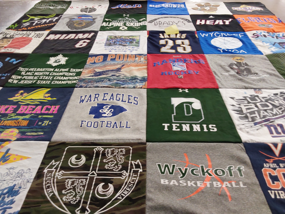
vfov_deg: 49.7
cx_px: 142
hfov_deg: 63.4
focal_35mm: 28
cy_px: 107
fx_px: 231
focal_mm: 2.91
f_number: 1.9
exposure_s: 1/50
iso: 125
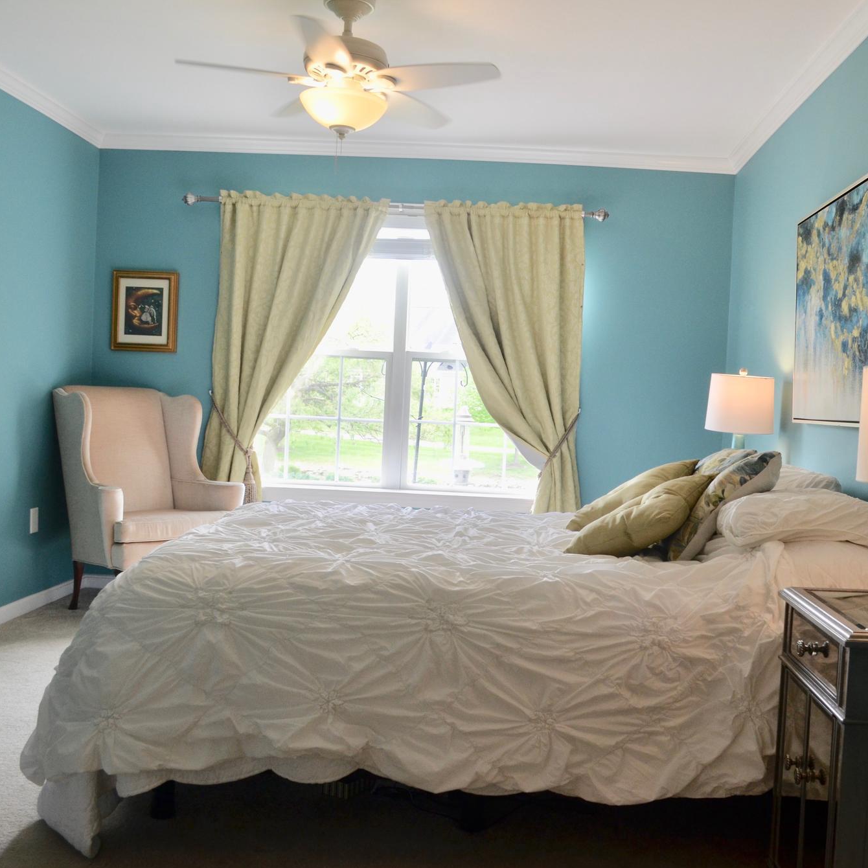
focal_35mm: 35
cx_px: 515
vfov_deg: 47.2
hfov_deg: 47.0
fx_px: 993
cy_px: 439
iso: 400
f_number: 5.6
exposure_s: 1/125
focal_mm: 18
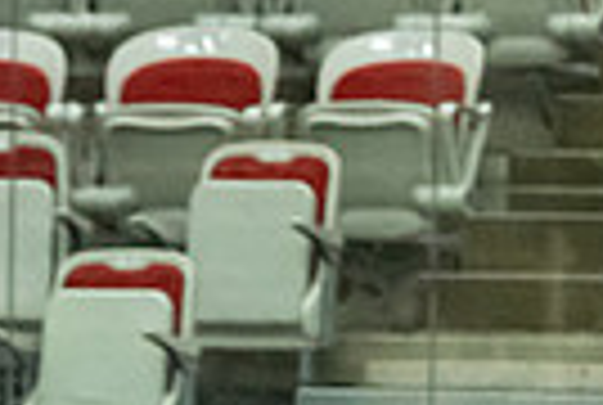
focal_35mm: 721
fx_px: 12104
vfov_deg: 1.9
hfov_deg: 2.9
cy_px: 805
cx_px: -39
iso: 3200
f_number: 2.8
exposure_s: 1/640
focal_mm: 102
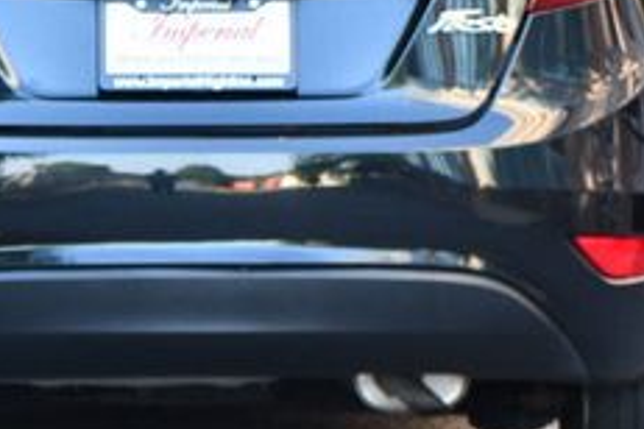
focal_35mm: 394
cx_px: 167
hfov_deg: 5.2
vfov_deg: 3.5
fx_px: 7048
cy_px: 14
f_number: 4.8
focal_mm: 95
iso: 800
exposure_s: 1/200
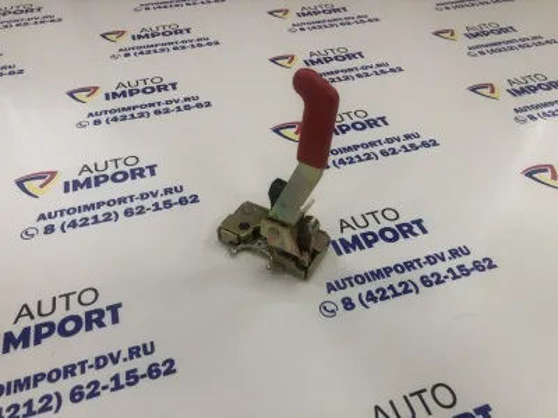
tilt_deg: -43.5
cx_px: 279
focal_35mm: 28
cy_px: 209
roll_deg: -0.4
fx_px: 451
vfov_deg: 49.7
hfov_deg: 63.4
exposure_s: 1/100
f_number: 1.8
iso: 32
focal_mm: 4
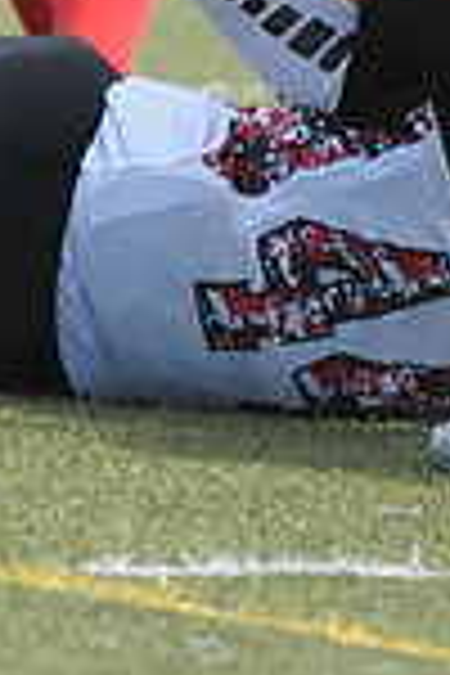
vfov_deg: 1.2
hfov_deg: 0.8
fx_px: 32529
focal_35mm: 1735
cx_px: 241
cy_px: -279
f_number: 4
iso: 1600
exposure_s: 1/8000
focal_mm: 300
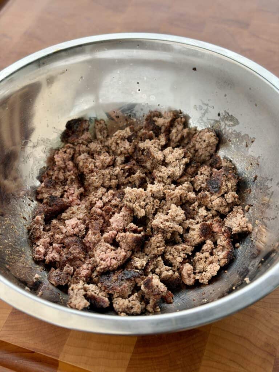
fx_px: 516
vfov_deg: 39.7
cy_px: 186
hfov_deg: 30.3
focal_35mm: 48
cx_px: 140
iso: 80
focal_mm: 6.76
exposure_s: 1/865
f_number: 1.78
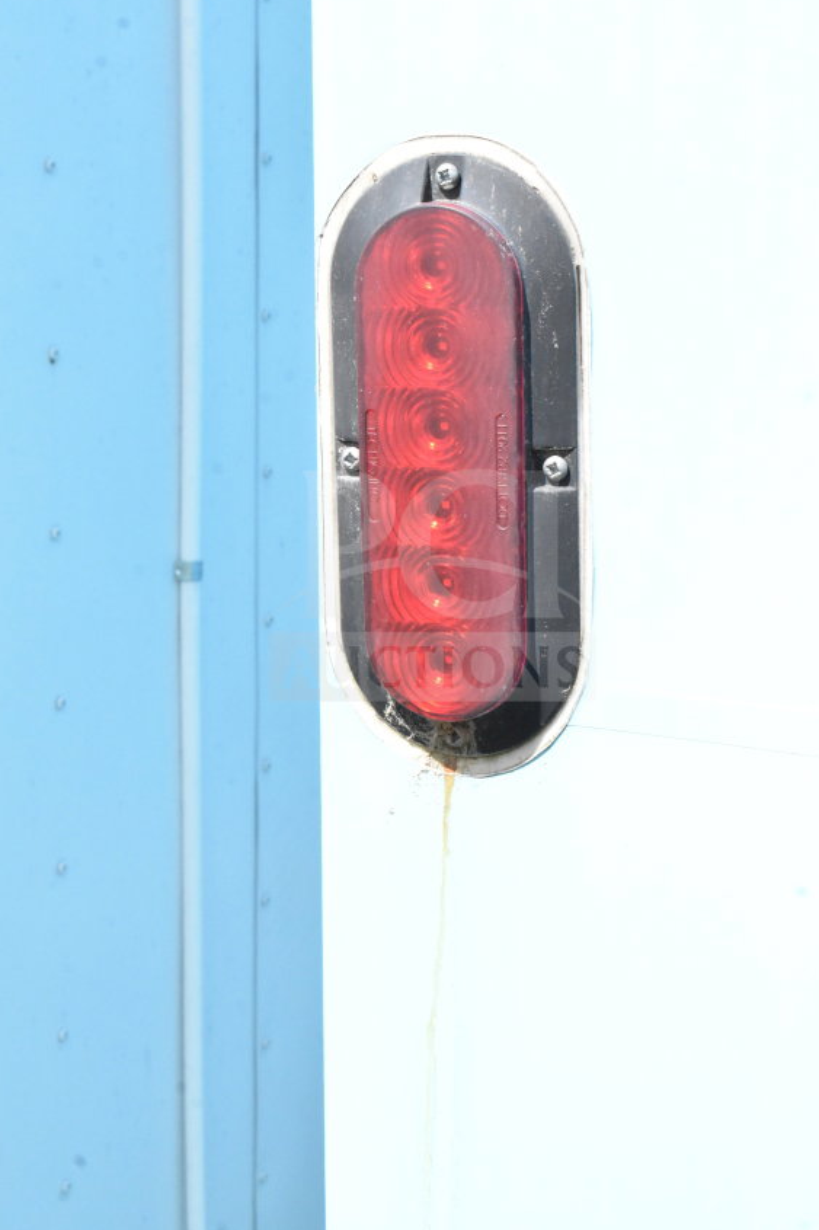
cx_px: 432
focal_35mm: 65
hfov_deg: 20.9
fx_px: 2219
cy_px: 586
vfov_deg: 31.0
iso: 6400
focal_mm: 40
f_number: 18
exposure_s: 1/1250
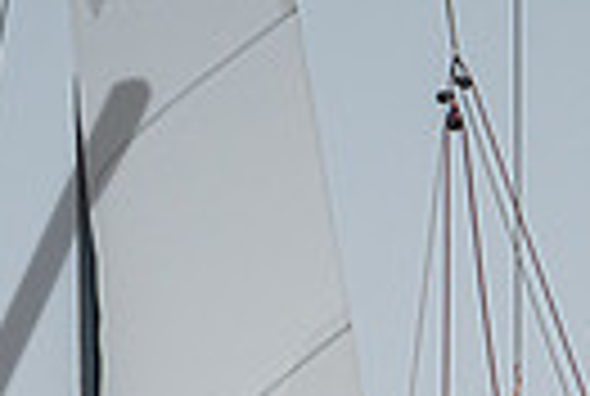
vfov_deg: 0.6
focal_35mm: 2194
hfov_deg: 0.9
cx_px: 512
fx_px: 36039
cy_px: 881
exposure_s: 1/4000
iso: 500
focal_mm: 400
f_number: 8
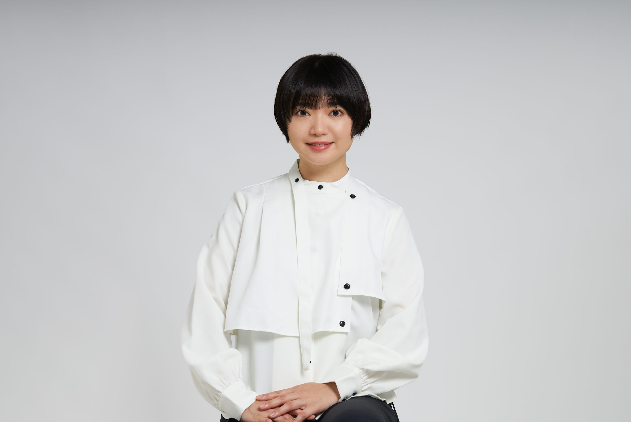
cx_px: 316
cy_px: 211
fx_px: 1491
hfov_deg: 23.9
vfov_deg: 16.1
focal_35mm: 85
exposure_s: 1/160
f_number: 5.6
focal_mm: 85
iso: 80
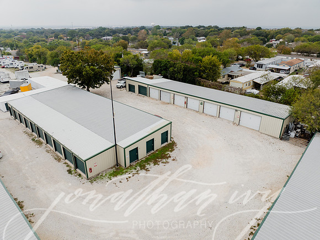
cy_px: 120
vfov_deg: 56.7
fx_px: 222
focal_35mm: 24
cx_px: 160
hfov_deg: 71.6
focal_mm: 12.29
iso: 100
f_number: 2.8
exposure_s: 1/1000
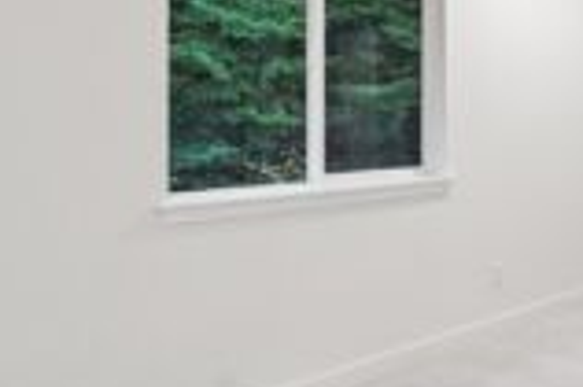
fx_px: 615
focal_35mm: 38
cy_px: 135
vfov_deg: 34.7
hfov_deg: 39.0
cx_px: 679
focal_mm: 10
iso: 2000
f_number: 9
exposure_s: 1/30
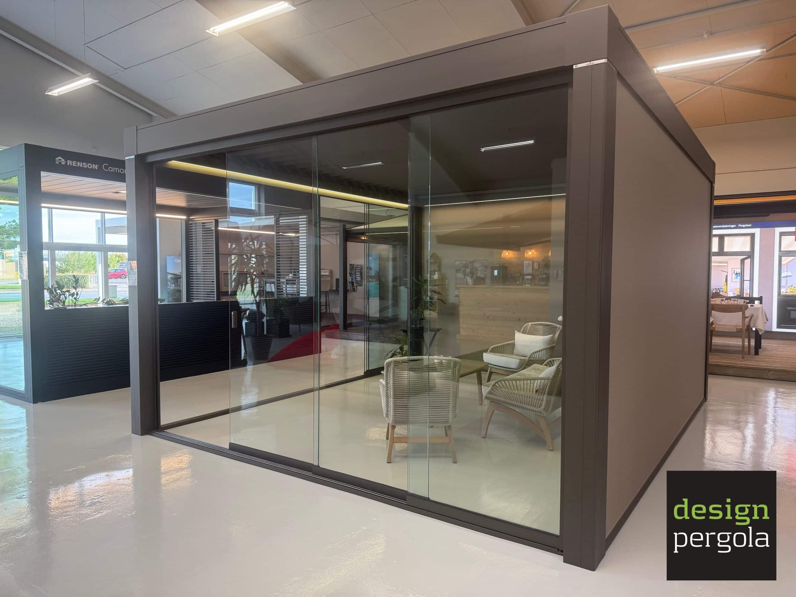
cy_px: 298
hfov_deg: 71.6
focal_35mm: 24
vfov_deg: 56.8
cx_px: 398
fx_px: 552
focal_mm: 6.76
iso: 160
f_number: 1.78
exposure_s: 1/100
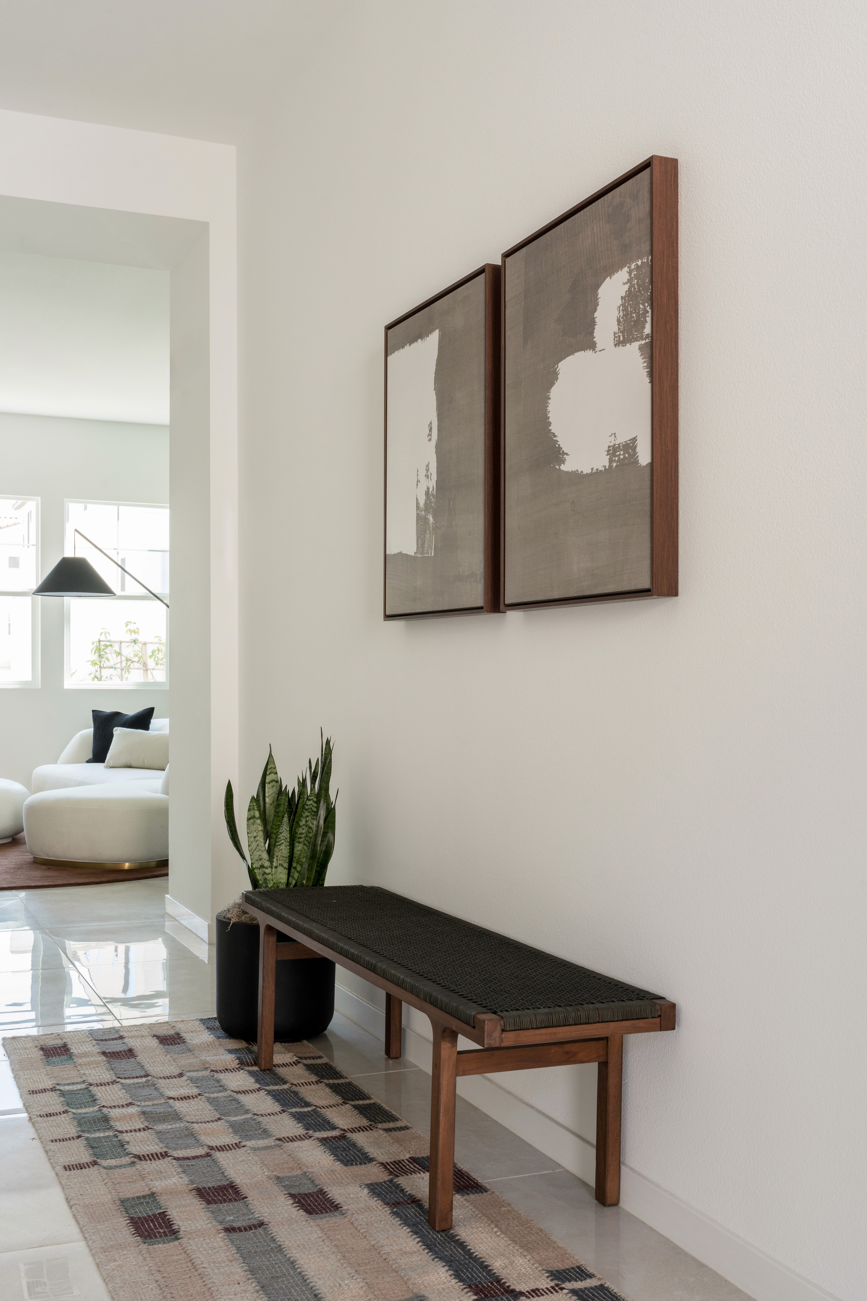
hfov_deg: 35.9
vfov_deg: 51.9
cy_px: 650
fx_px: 1337
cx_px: 434
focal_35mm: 37
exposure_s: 1/8
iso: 400
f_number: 13
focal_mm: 37
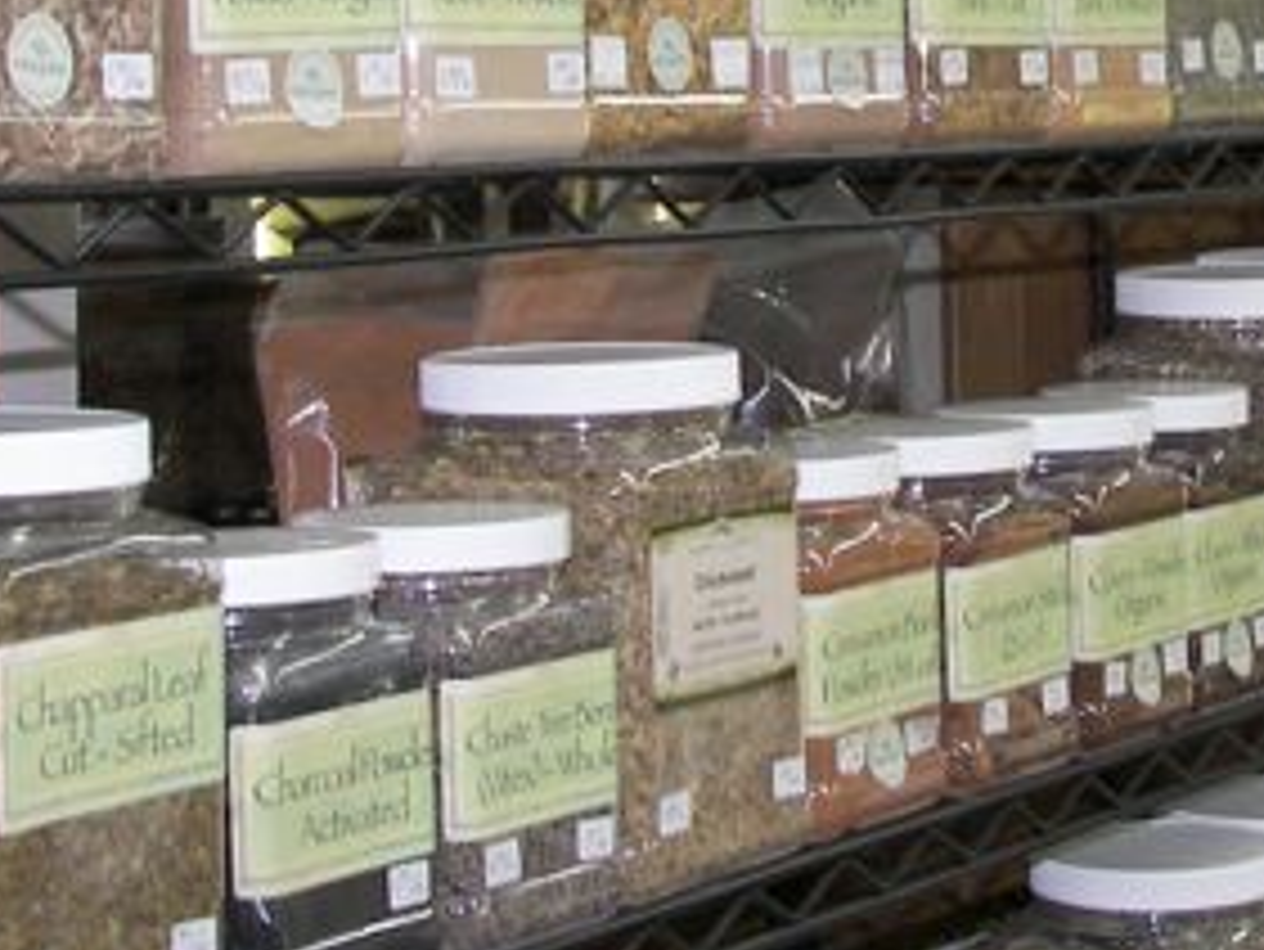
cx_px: 976
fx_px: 3909
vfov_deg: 13.7
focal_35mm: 107
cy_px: 54
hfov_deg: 18.2
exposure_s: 1/30
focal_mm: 7.8
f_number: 2.8
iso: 100
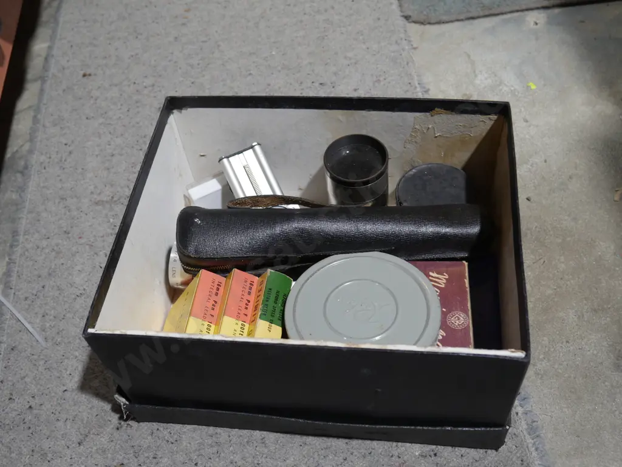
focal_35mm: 38
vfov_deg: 37.7
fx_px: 683
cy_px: 234
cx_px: 311
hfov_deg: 49.0
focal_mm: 19
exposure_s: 1/60
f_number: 4.1
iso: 400
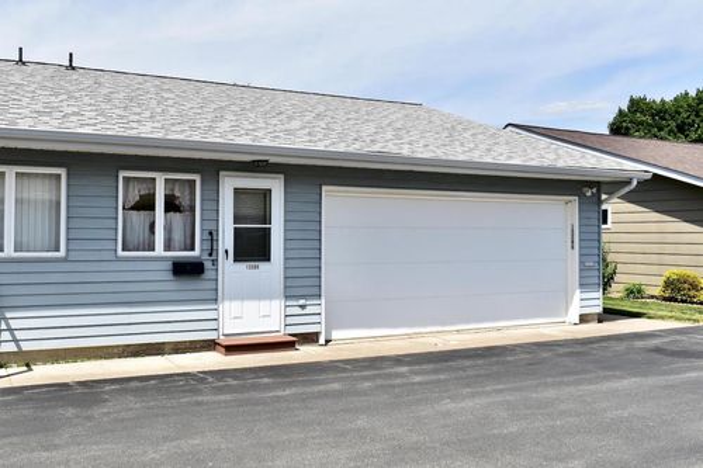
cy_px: 234
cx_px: 352
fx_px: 615
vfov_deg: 41.7
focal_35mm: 32
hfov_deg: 59.5
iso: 400
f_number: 11
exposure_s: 1/500
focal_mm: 21
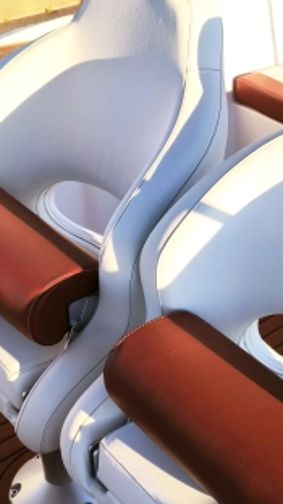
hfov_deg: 20.0
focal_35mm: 59
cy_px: 291
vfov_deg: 35.4
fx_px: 789
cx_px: 252
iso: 80
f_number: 1.7
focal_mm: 5.35
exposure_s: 1/1239
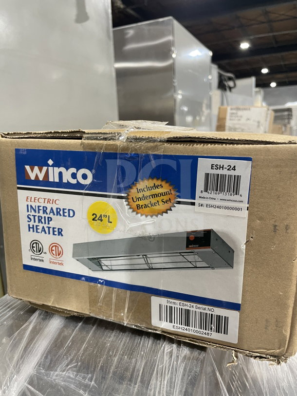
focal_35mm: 26
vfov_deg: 67.3
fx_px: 297
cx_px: 148
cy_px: 198
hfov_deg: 53.1
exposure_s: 1/60
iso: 200
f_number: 1.6
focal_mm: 4.2
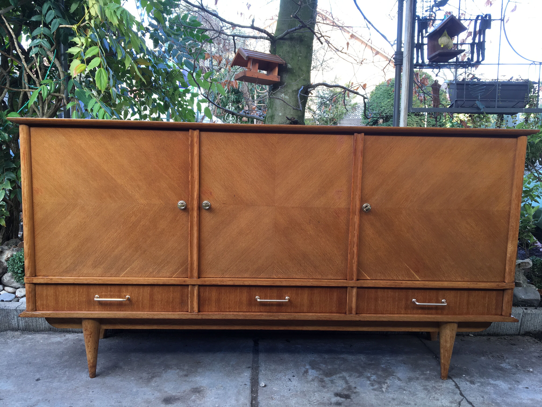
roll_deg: +0.3
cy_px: 204
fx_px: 454
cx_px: 271
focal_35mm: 29
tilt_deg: -4.6
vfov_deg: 48.2
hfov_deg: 61.7
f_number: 2.2
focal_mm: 4.15
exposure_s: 1/50
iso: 32
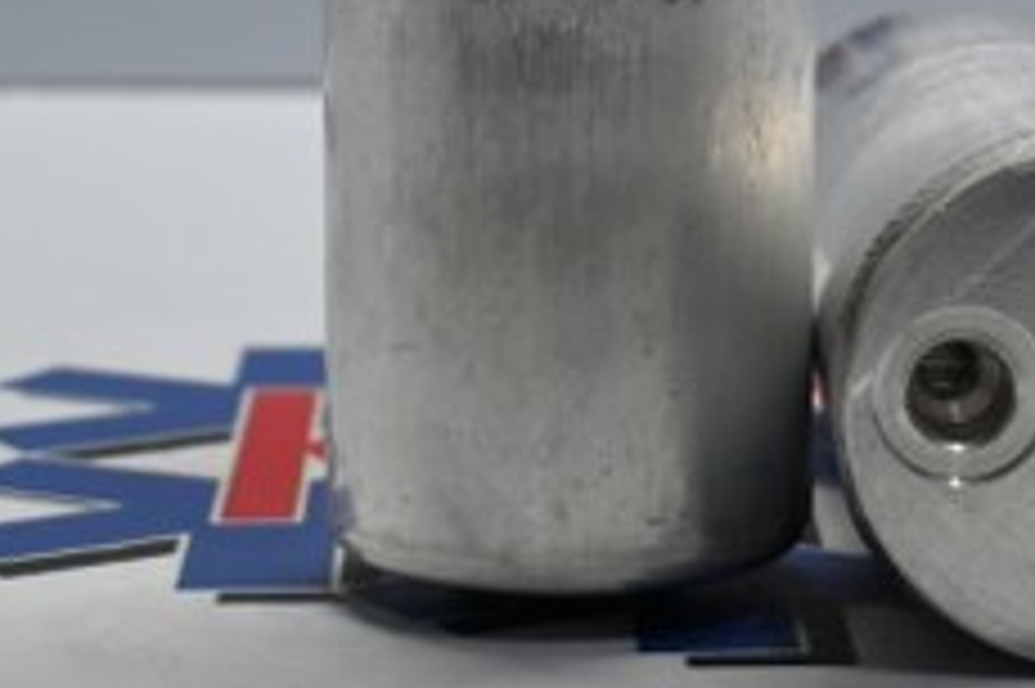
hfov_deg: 13.7
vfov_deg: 9.1
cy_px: -63
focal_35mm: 149
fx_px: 4281
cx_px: 752
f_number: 5.6
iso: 1000
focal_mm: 38
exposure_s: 1/125
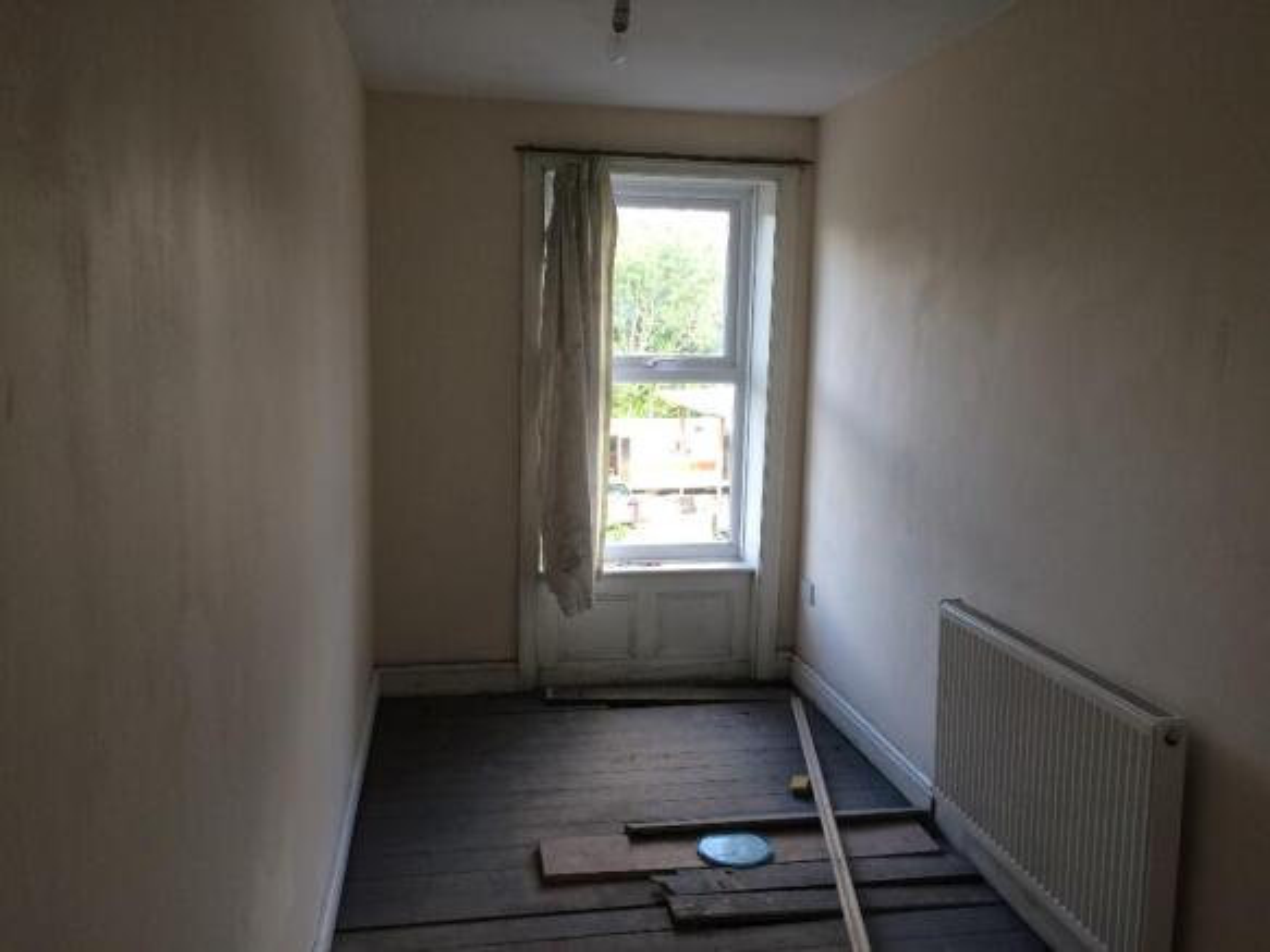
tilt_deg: -7.7
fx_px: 1064
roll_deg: -0.1
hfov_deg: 61.7
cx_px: 635
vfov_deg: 48.2
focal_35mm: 29
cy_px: 476
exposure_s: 1/40
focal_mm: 4.15
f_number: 2.2
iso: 40
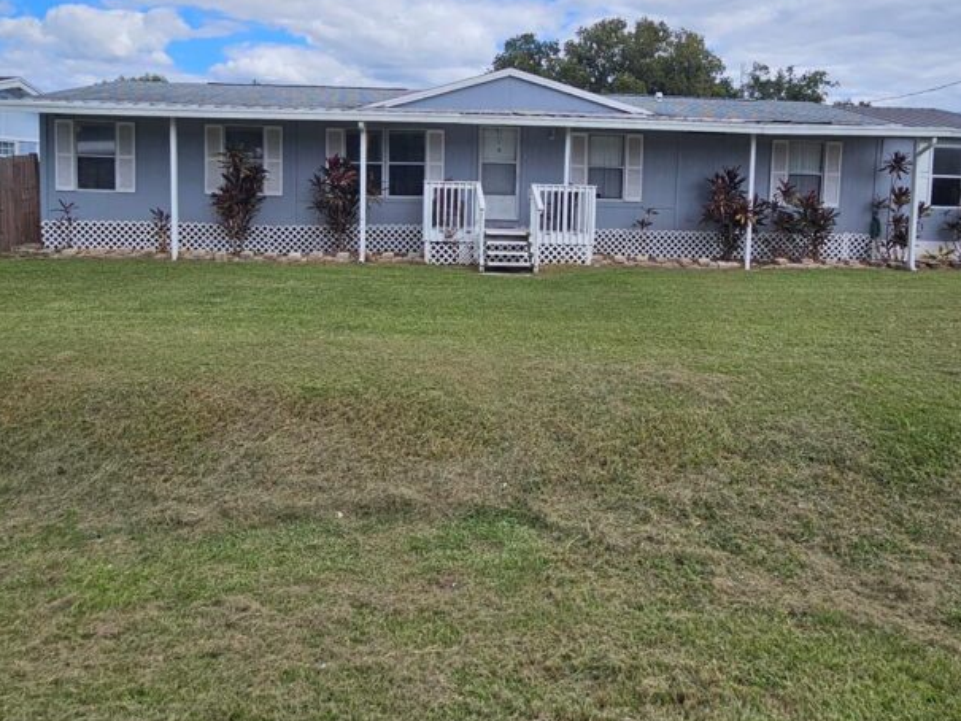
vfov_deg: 59.4
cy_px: 229
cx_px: 504
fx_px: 611
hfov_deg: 76.3
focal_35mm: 22
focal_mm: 2.2
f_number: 2.2
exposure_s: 1/2953
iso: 50
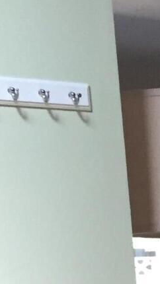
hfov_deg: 7.4
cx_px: 463
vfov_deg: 13.5
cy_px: 458
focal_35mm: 147
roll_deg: +2.0
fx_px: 1108
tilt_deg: -10.1
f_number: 2.2
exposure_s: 1/30
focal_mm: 4.15
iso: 125
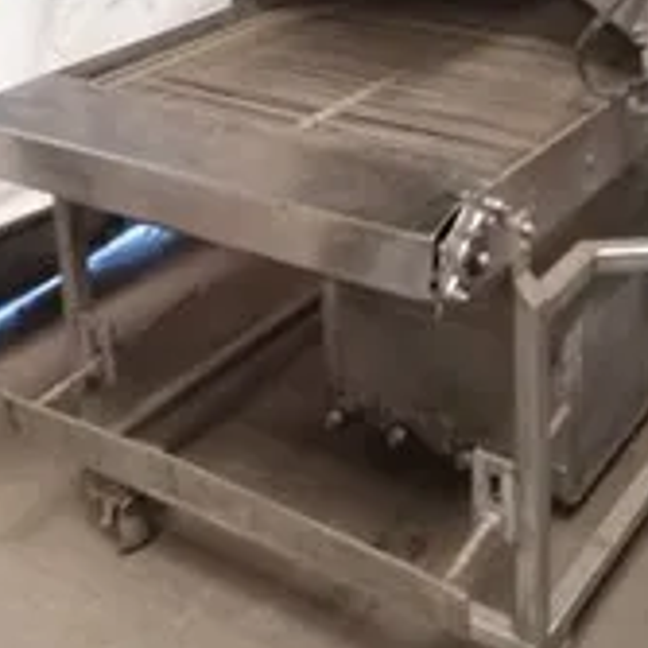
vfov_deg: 28.4
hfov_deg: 29.8
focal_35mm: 57
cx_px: 435
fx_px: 1207
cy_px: 19
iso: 200
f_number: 1.9
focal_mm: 2.91
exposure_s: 1/15
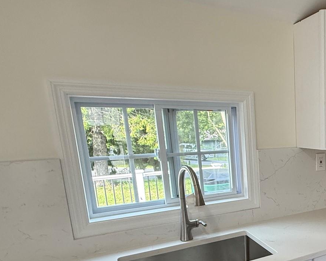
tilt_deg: -11.7
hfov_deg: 46.5
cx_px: 327
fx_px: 309
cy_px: 187
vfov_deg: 44.6
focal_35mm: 32
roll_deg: +0.9
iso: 125
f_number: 2.2
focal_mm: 2.22
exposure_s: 1/120
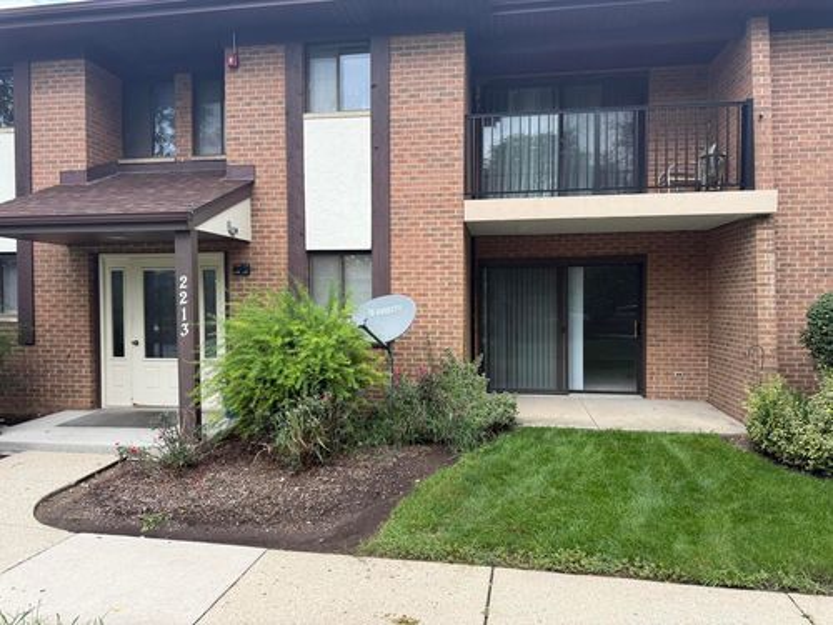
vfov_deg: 56.8
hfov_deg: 71.6
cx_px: 416
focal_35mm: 24
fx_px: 578
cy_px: 312
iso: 80
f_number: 1.78
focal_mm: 6.76
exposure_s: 1/796
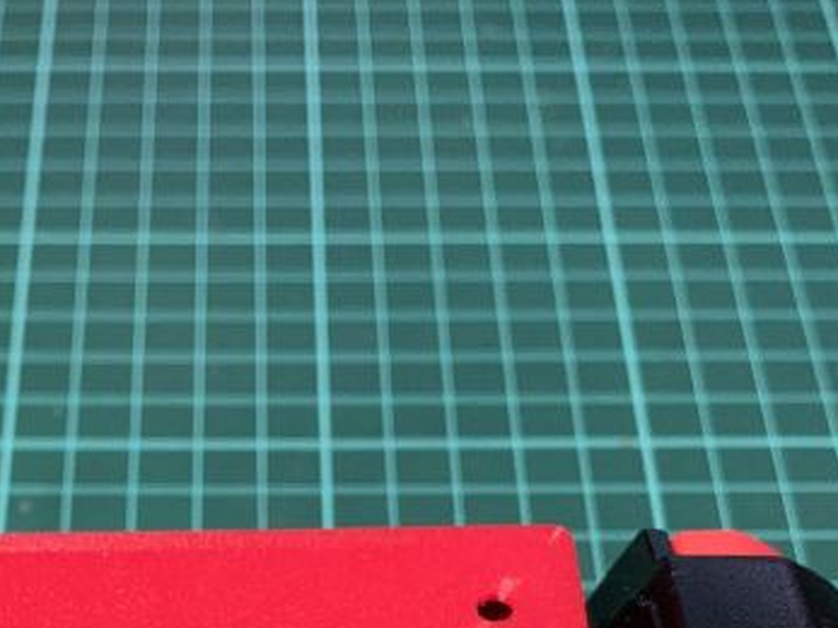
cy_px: 816
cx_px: 237
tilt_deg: -54.4
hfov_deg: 25.8
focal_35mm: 75
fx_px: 1815
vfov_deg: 18.3
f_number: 1.8
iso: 100
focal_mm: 4.25
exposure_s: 1/60
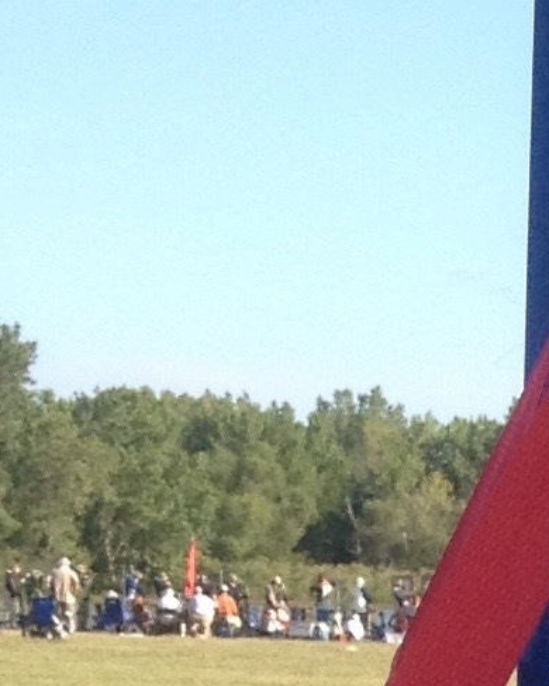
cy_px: 1769
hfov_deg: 6.6
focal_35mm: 229
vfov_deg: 7.7
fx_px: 4648
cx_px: 873
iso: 64
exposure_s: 1/673
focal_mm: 4.28
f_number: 2.4
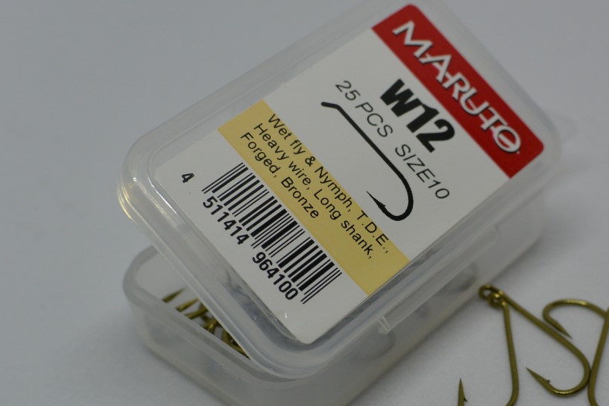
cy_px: 259
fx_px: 1150
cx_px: 403
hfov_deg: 29.5
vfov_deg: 20.0
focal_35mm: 68
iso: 200
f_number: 5.6
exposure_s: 1/125
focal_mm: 18.5
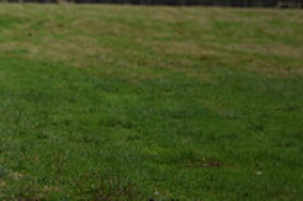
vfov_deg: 2.4
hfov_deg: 3.5
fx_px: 4877
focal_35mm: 580
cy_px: -132
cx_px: -203
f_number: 3.5
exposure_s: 1/1000
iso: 800
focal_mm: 170
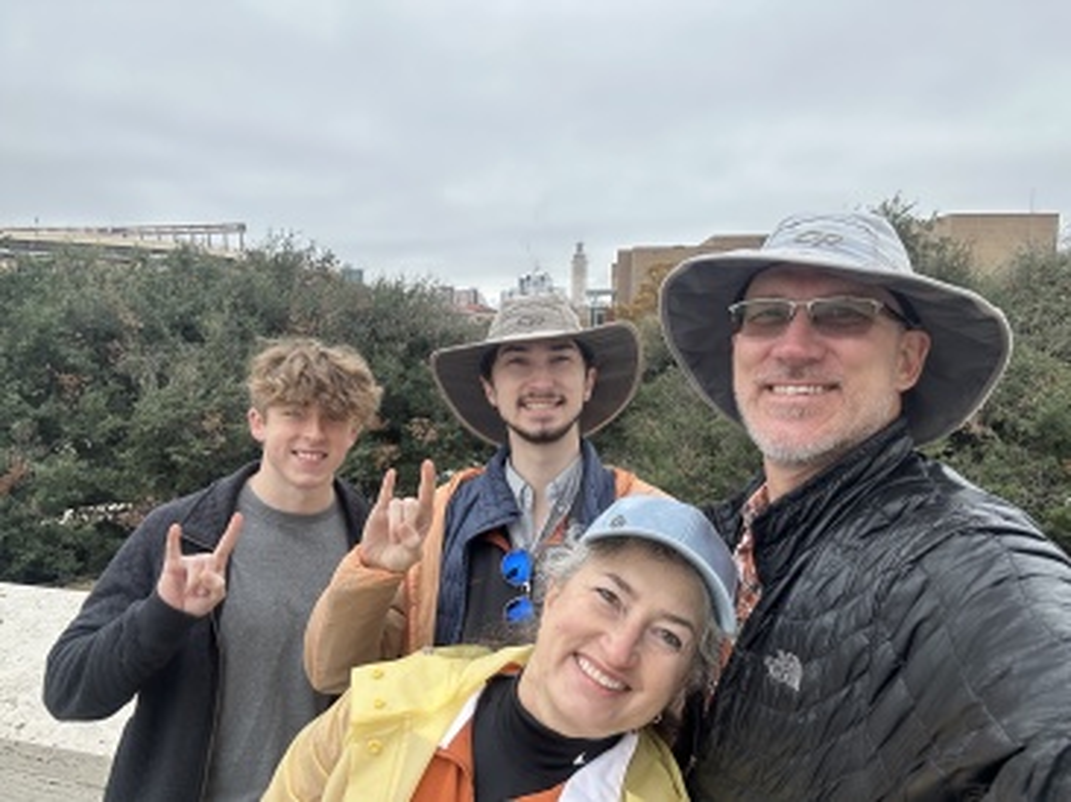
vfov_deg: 58.8
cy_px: 401
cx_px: 536
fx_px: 711
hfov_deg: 74.0
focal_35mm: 23
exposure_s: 1/122
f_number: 1.9
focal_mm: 2.69
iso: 25
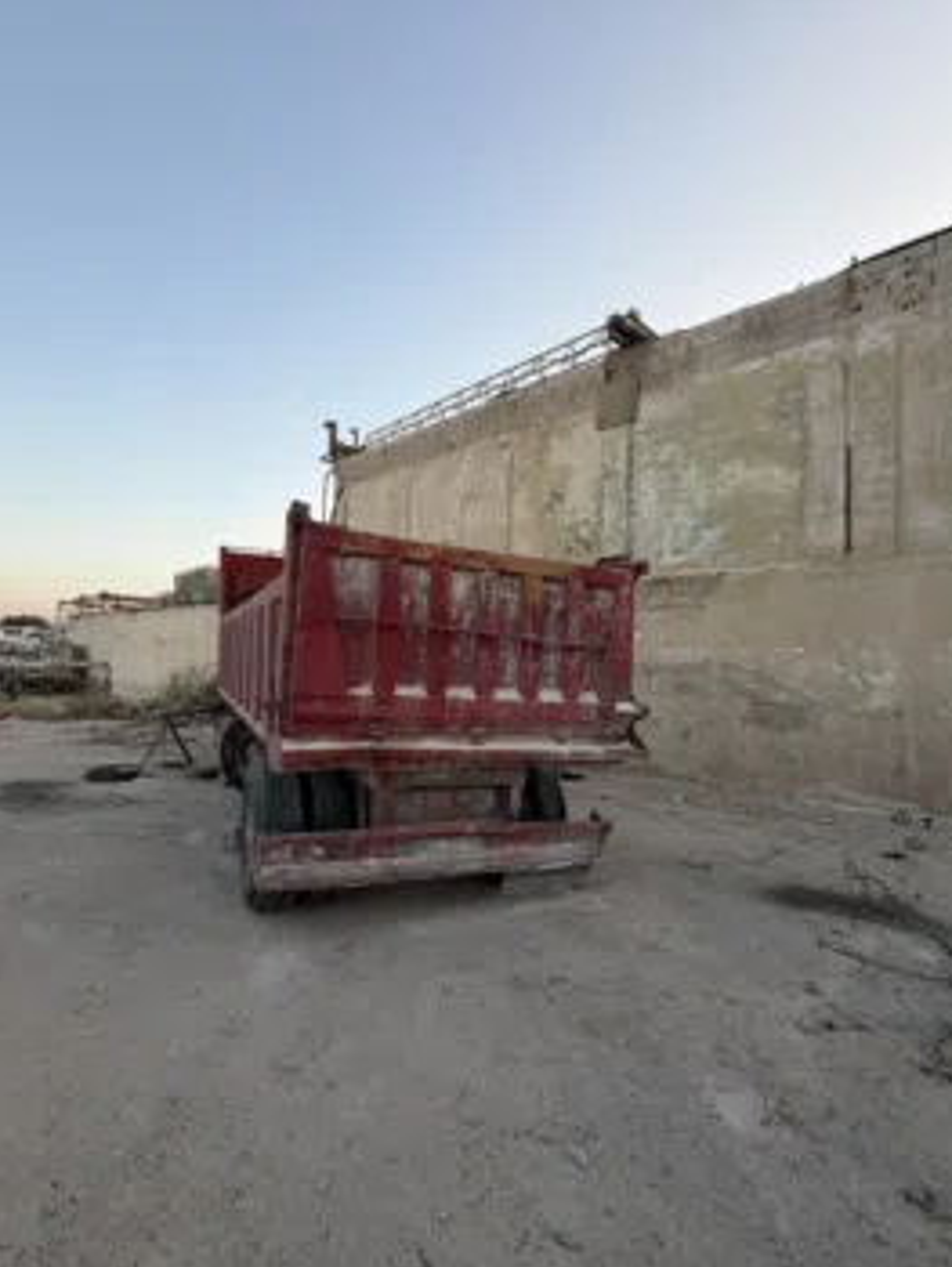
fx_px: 586
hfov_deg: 77.9
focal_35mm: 16
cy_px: 634
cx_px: 420
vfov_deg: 94.5
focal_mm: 2.22
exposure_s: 1/201
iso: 40
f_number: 2.2
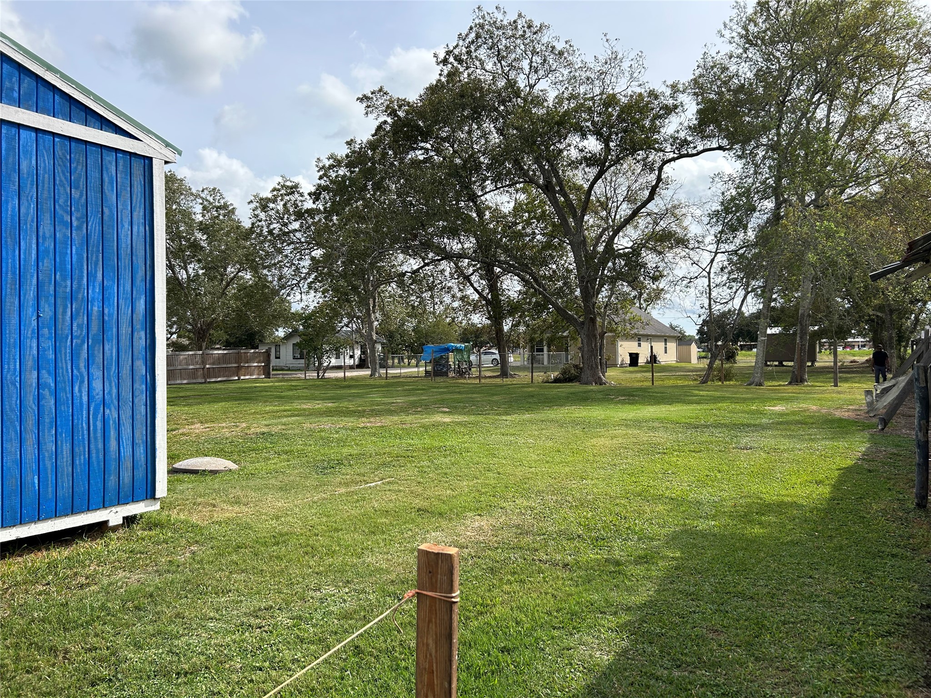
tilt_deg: +0.9
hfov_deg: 67.3
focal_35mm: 26
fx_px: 699
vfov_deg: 53.1
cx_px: 466
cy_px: 349
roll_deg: +1.5
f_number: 1.5
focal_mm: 5.7
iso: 50
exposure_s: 1/3257
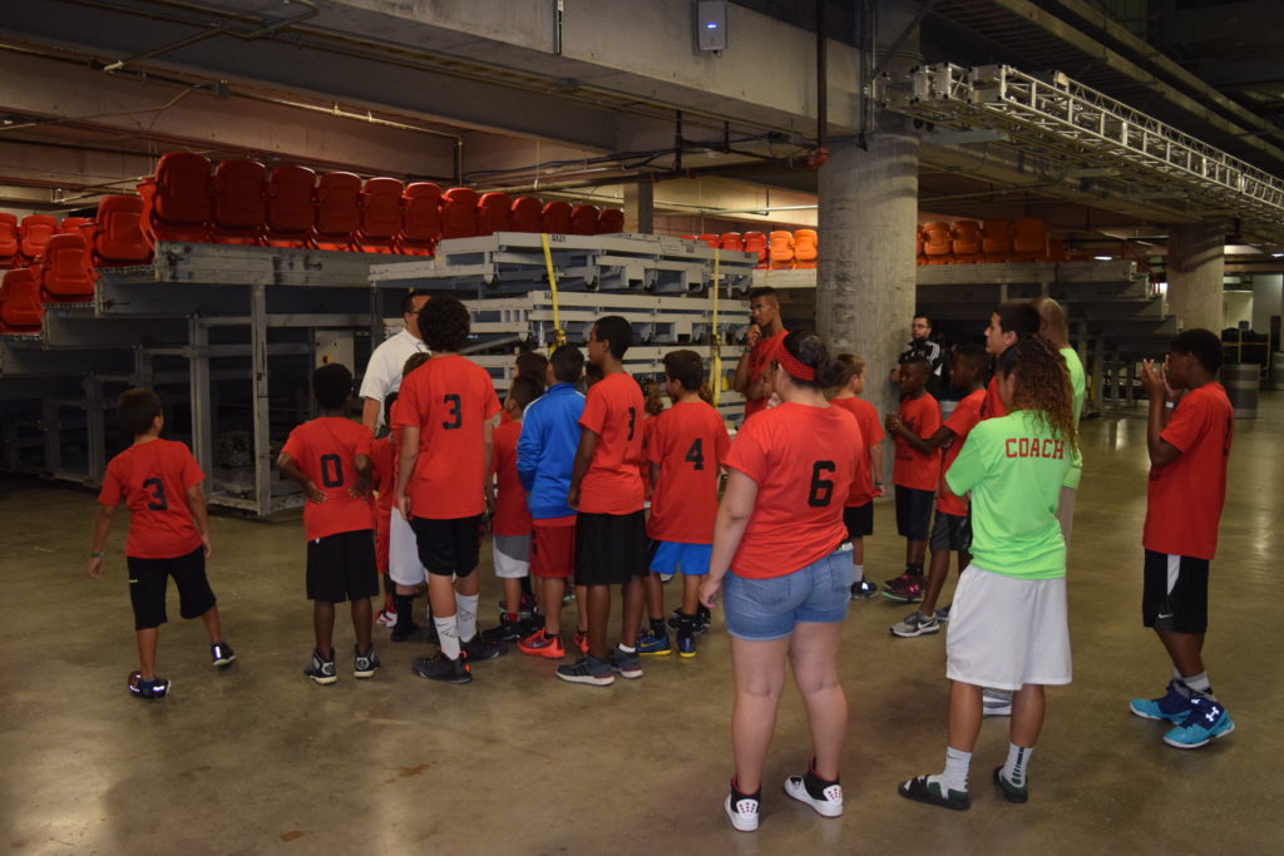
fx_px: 1124
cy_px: 428
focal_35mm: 32
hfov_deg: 59.5
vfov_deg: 41.7
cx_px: 642
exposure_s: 1/60
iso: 1400
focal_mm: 21
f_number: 3.8
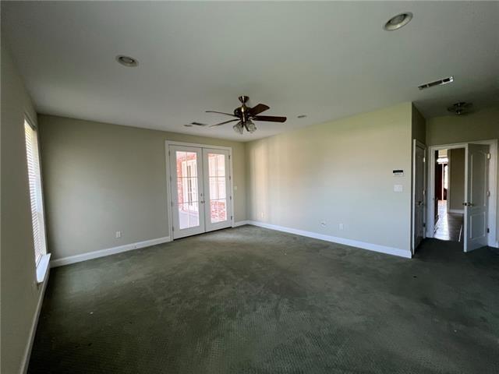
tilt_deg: -3.3
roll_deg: +1.5
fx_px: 187
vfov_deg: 89.9
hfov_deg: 106.2
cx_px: 250
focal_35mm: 13
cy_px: 187
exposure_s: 1/99
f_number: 1.8
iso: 160
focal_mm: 1.57
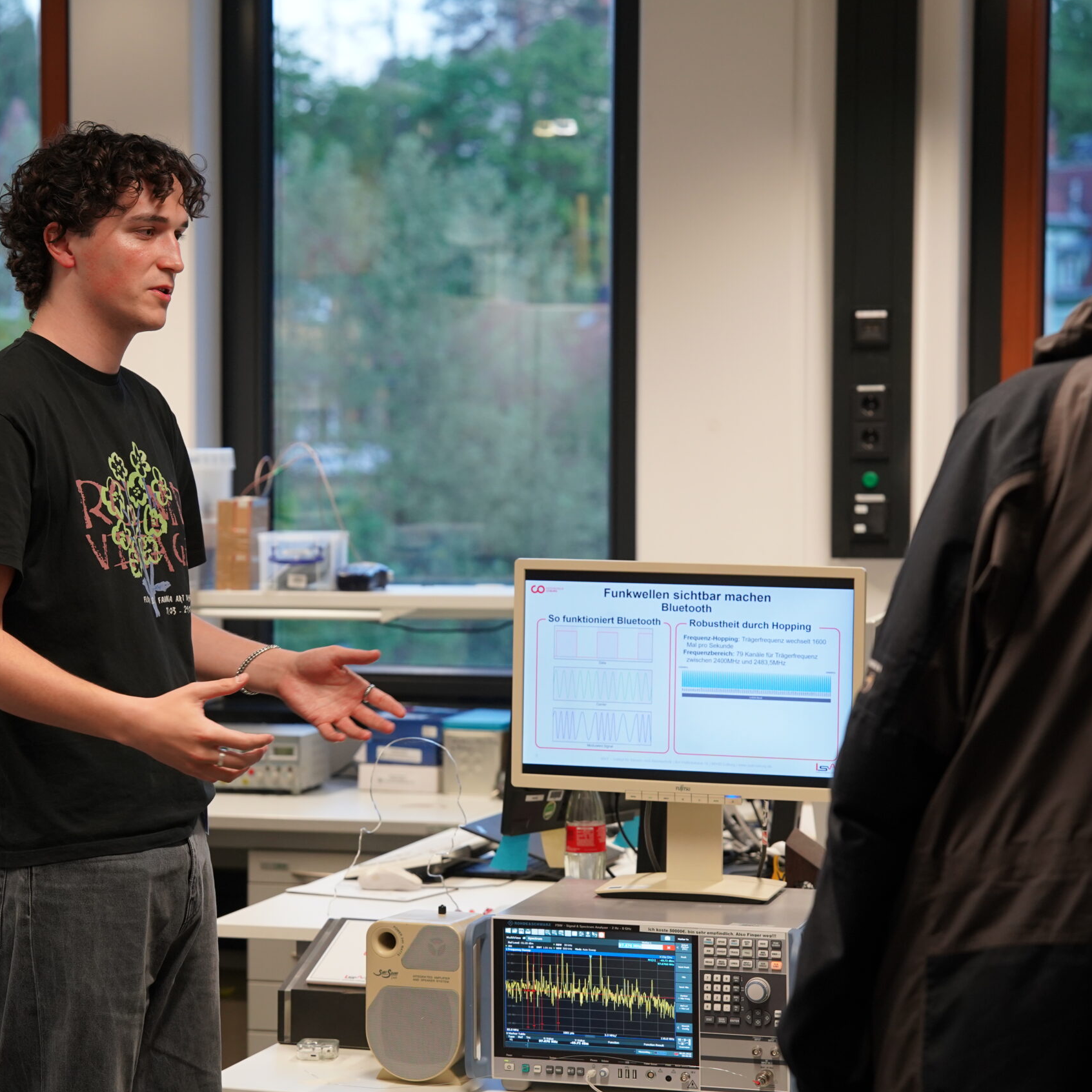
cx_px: 380
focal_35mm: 90
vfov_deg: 19.3
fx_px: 3212
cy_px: 548
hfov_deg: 19.2
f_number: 4
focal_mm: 70
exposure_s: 1/160
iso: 1000
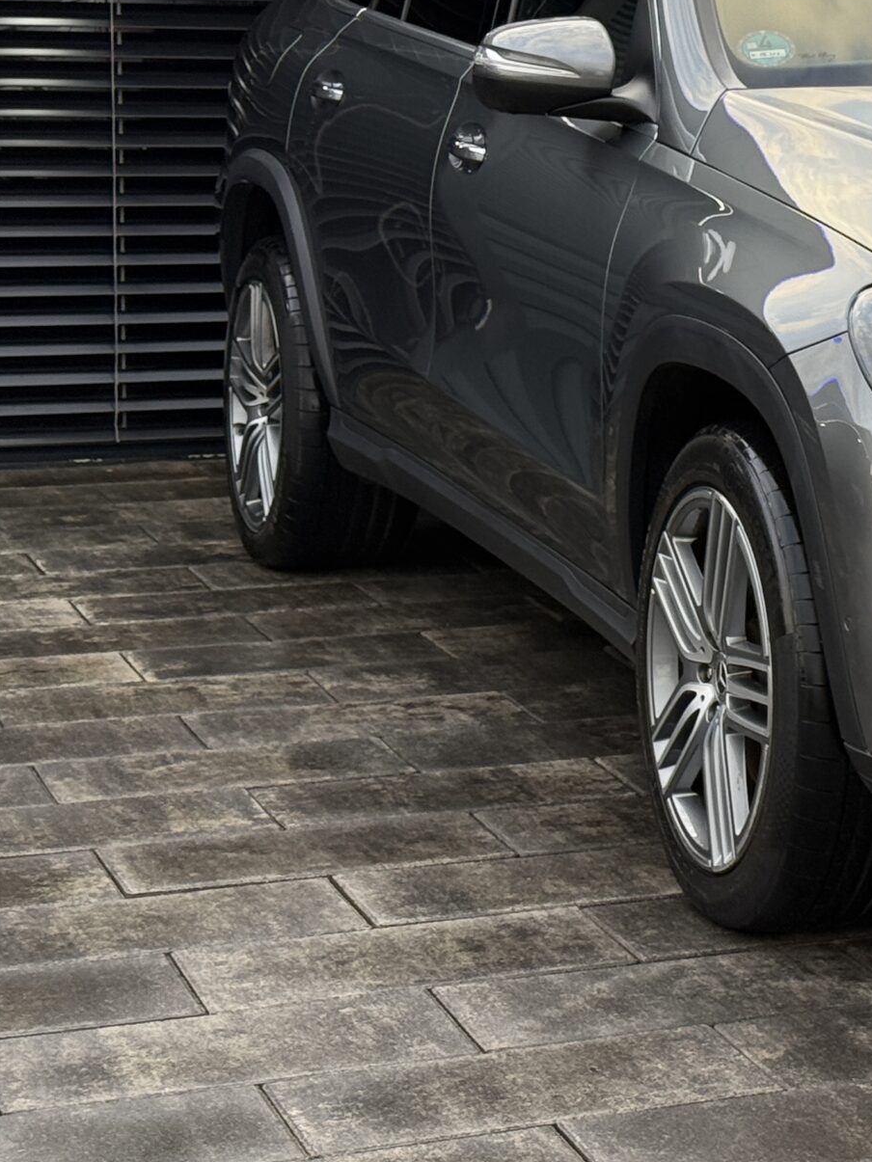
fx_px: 3425
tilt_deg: -4.8
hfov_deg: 14.0
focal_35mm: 102
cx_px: 1093
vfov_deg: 19.1
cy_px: 313
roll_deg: -1.0
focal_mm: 6.76
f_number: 1.78
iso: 80
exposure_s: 1/386
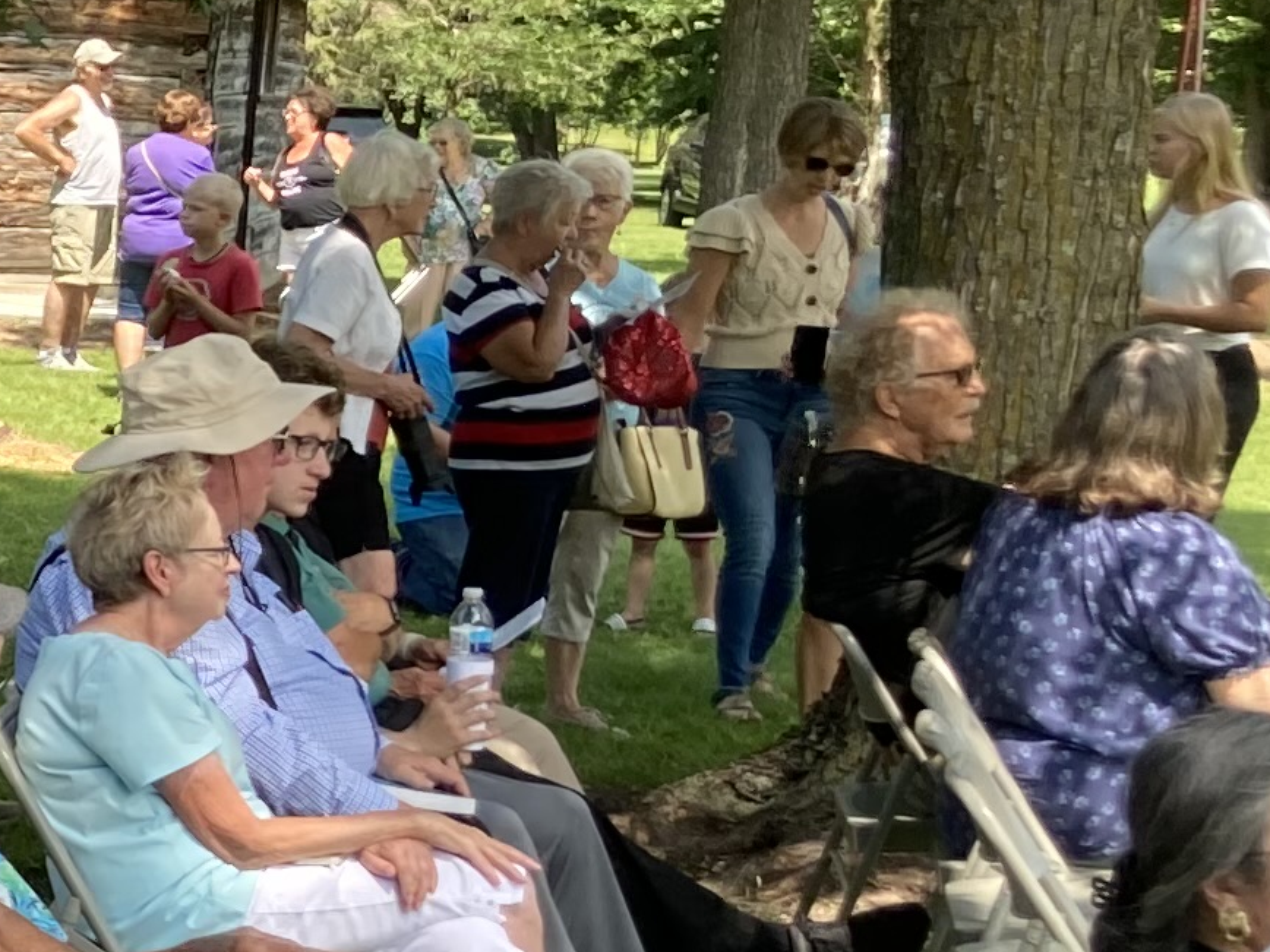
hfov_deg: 12.8
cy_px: 857
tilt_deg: -7.6
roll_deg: -0.8
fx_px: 4769
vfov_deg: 11.3
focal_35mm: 130
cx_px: -1450
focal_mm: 3.99
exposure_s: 1/345
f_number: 1.8
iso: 20
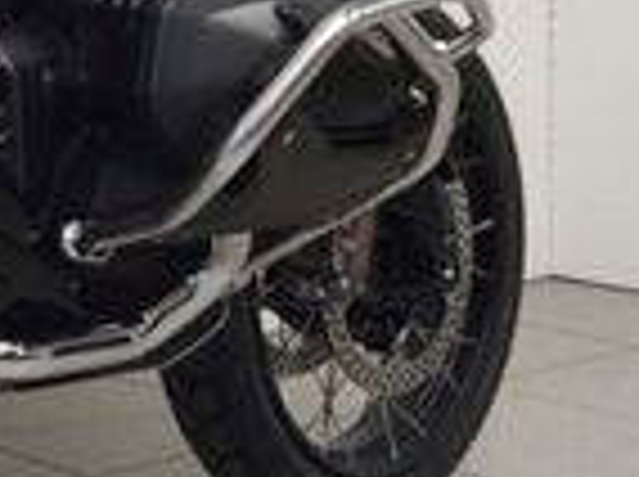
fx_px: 1917
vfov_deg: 14.0
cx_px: -414
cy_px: 9
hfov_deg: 16.6
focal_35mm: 104
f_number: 1.8
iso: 100
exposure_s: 1/50
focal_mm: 5.4
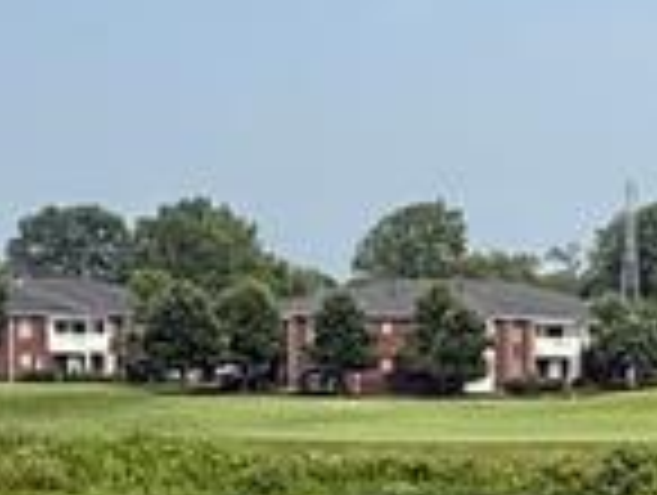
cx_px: 1188
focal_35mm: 98
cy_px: 418
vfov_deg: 15.0
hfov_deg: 16.6
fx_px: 1863
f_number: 2.2
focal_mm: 2.22
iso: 50
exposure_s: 1/2320
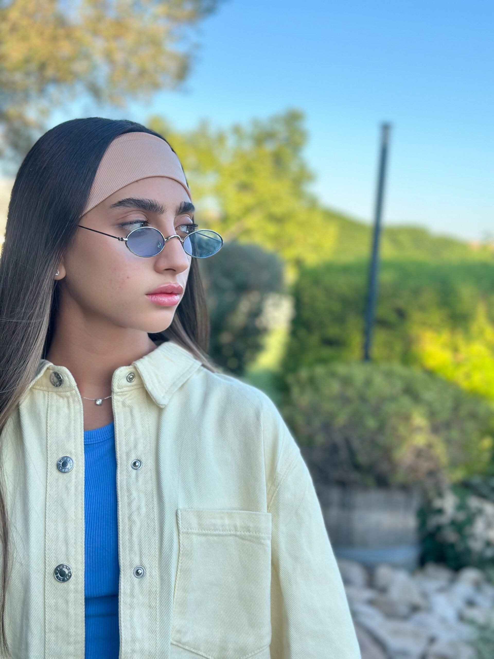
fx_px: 913
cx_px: 247
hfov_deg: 30.3
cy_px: 330
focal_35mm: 48
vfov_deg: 39.7
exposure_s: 1/953
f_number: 1.78
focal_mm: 6.86
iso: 80
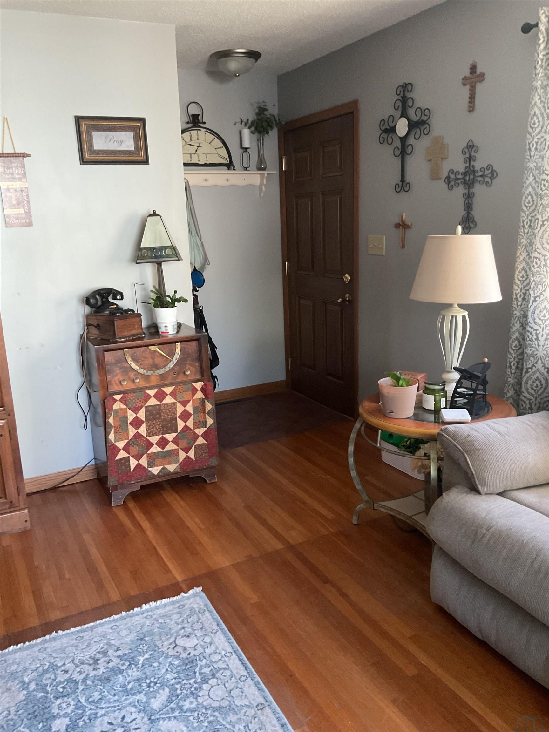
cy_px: 366
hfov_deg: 48.2
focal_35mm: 29
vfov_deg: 61.7
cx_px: 274
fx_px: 613
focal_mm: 3
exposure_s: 1/40
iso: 250
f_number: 1.8
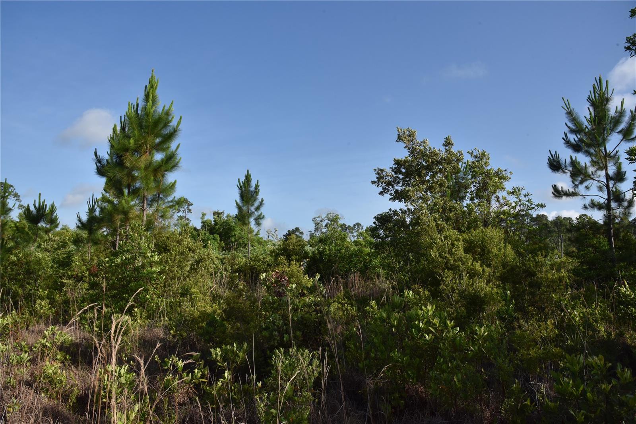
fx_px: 424
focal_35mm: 24
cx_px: 318
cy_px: 212
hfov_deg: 73.7
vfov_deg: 53.1
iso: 1250
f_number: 16
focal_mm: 24
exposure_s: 1/1000
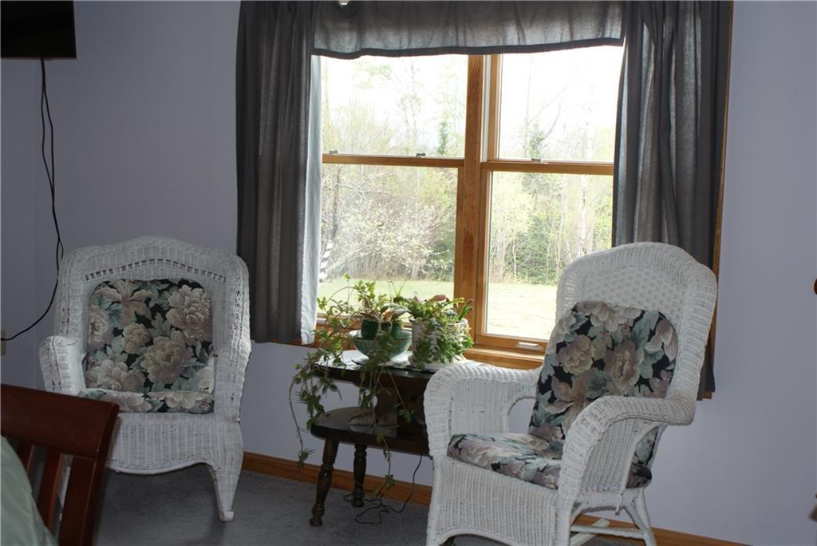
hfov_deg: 37.8
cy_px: 273
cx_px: 408
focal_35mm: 52
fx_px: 1192
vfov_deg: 25.8
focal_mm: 35
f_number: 5.6
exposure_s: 1/30
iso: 160
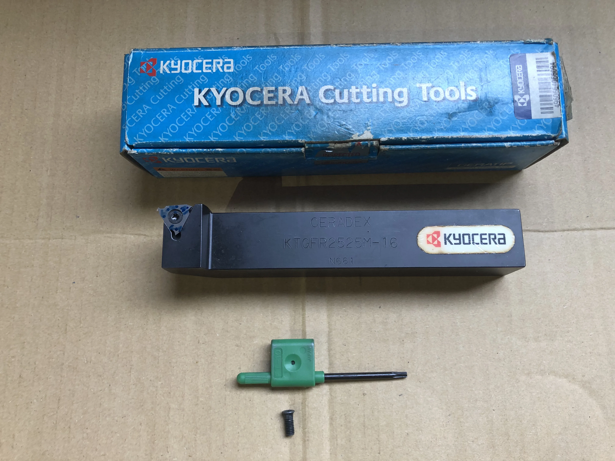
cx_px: 308
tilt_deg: -77.9
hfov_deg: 63.4
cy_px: 230
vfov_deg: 49.7
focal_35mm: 28
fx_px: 497
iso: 40
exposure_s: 1/20
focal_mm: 3.99
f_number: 1.8
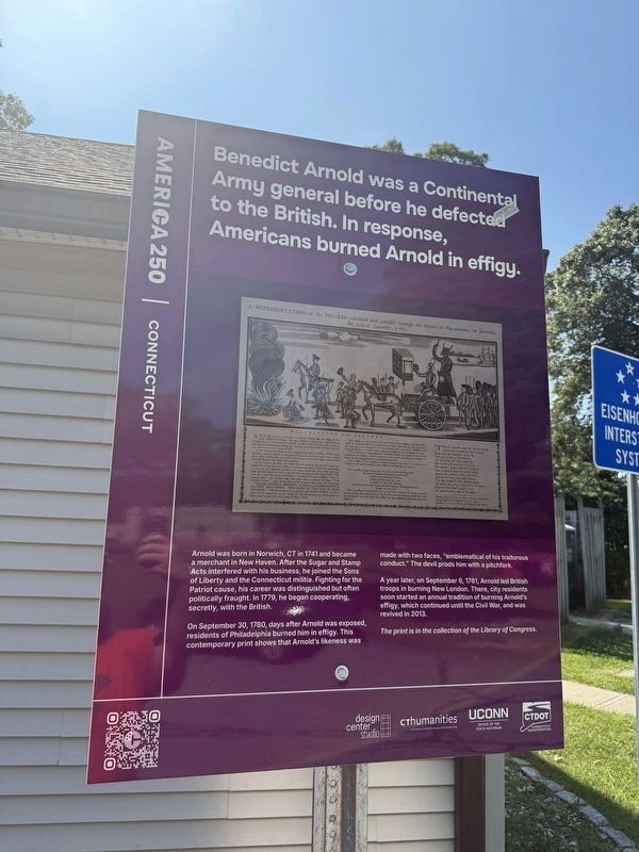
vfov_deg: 71.6
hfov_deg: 56.8
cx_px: 320
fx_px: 591
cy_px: 426
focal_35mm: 24
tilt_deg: +9.2
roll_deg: -1.4
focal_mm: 6.76
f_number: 1.78
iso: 100
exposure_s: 1/3279
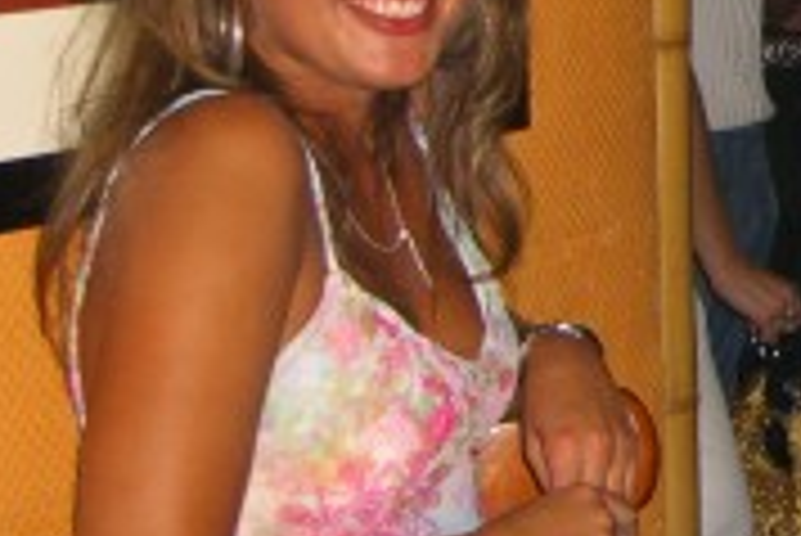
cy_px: -230
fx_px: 2962
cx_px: 1148
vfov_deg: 10.1
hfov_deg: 14.5
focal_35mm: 133
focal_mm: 7.9
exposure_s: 1/60
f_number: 2.8
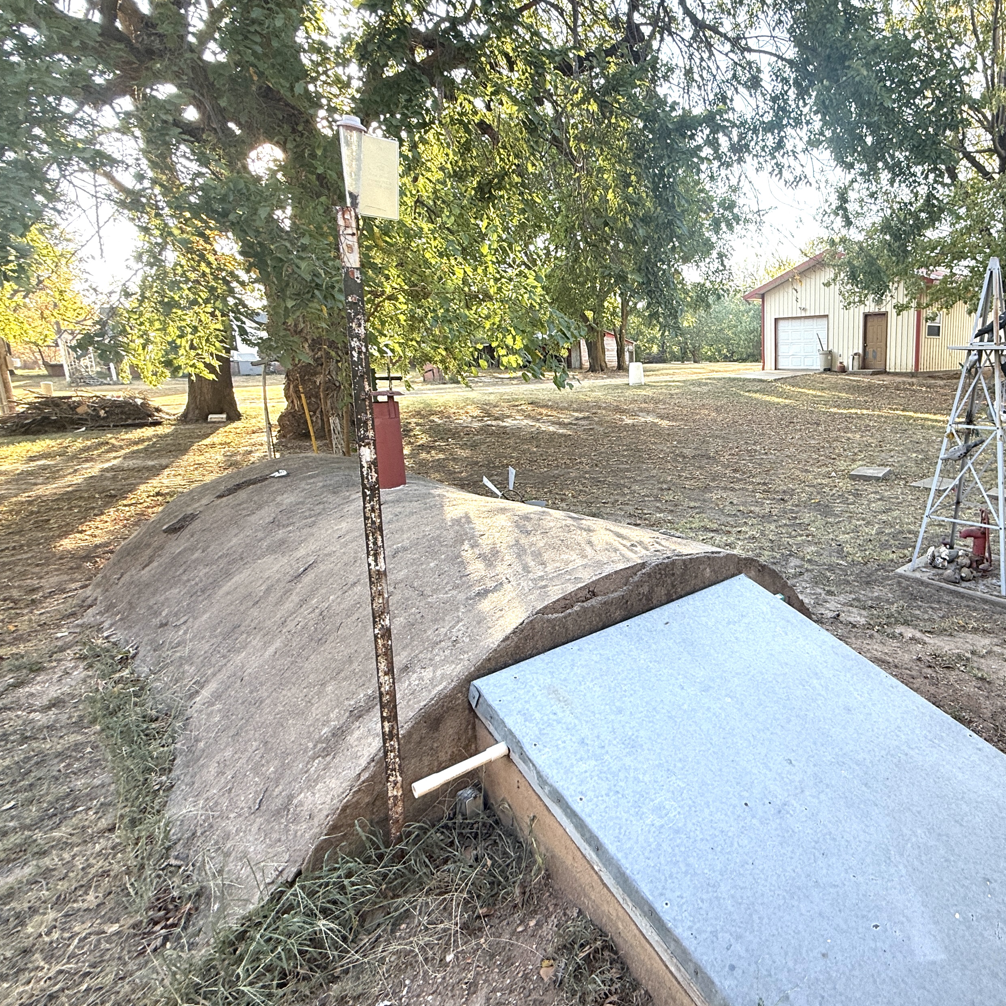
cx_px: 743
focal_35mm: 20
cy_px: 478
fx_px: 658
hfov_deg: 70.3
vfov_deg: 74.8
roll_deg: +0.2
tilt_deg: -11.5
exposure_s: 1/125
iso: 64
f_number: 2.2
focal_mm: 2.22
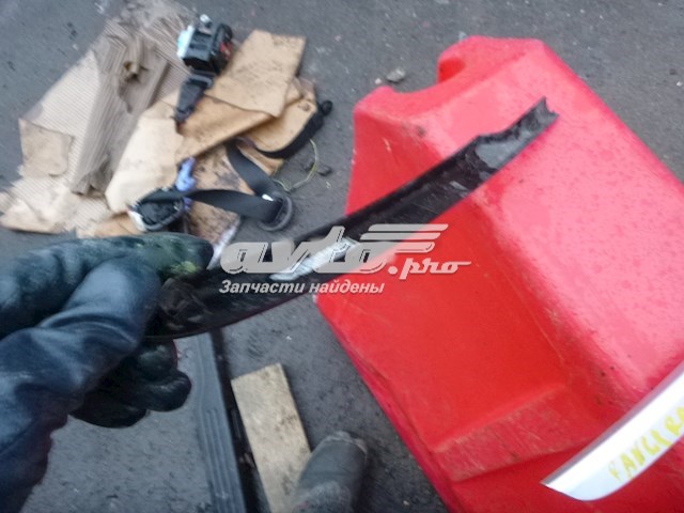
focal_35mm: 29
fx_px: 573
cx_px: 342
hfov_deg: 61.7
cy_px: 256
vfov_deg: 48.2
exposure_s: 1/8
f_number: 4.1
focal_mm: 5.2
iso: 400
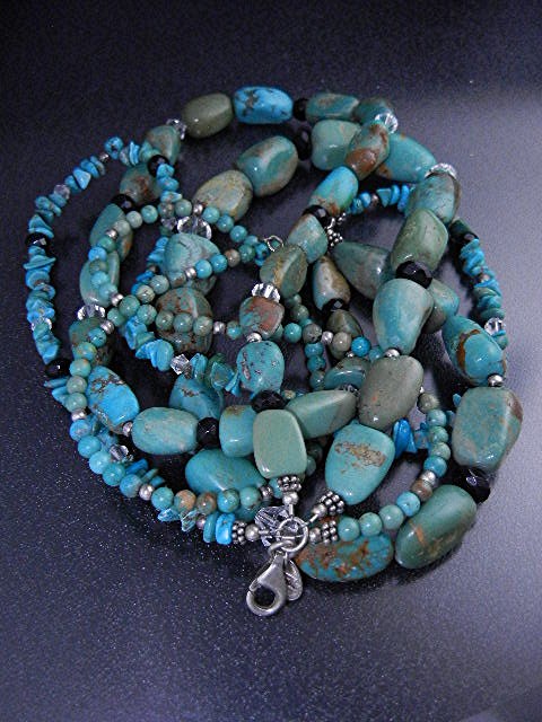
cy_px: 361
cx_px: 271
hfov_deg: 41.8
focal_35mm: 34
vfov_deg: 54.0
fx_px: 710
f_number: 7.2
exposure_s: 1/30
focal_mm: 6.2
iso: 800
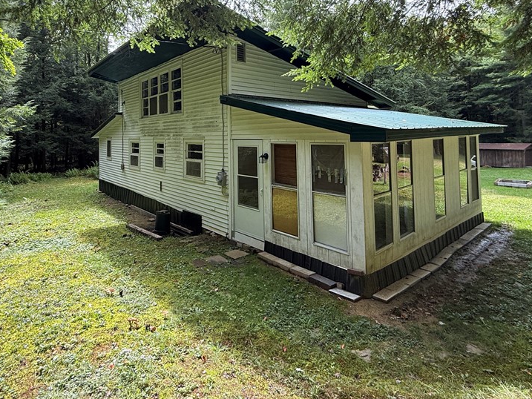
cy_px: 125
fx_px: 307
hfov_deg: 81.2
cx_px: 228
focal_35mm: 20
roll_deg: +0.7
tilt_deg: +4.0
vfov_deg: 63.9
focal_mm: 2.22
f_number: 2.2
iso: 64
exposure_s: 1/209
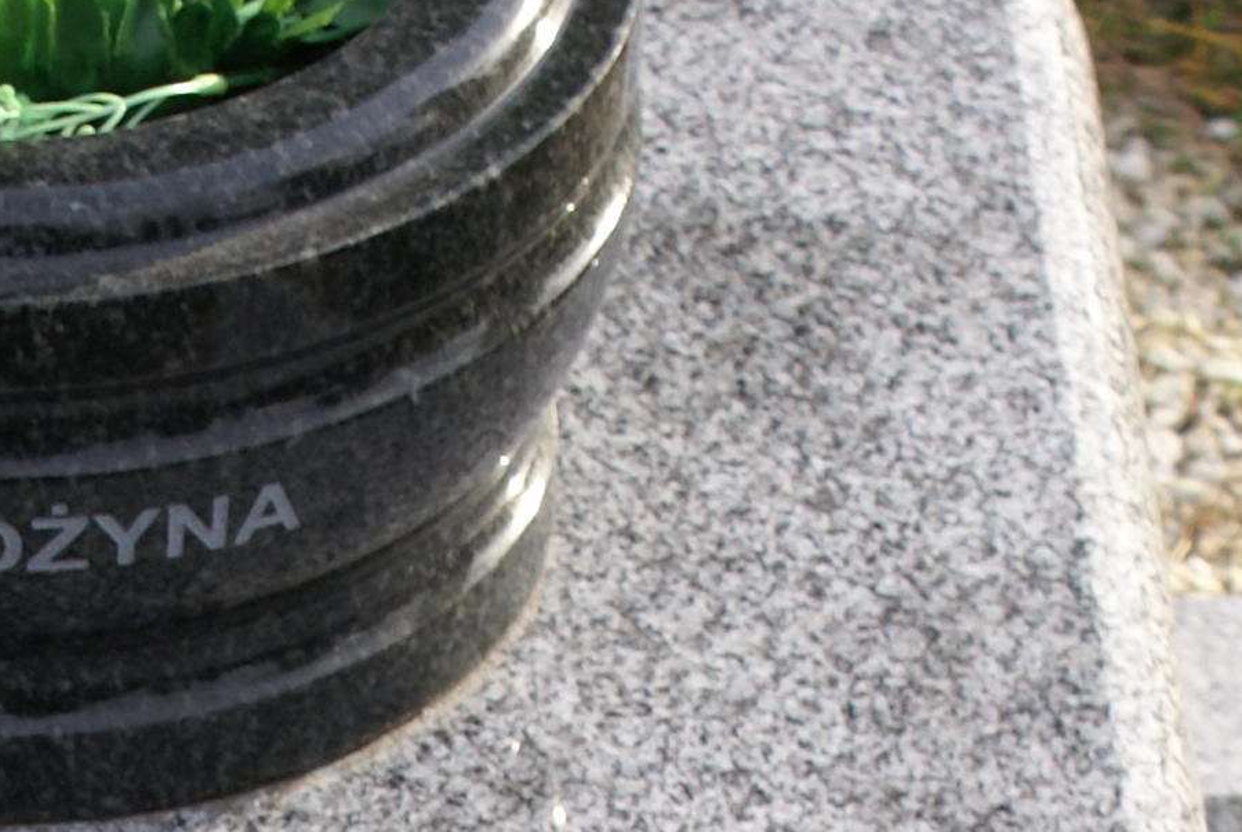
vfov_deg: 5.2
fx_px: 8914
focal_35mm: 258
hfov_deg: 7.9
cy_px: 1652
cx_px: -50
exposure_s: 1/100
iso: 100
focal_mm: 40
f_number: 6.3
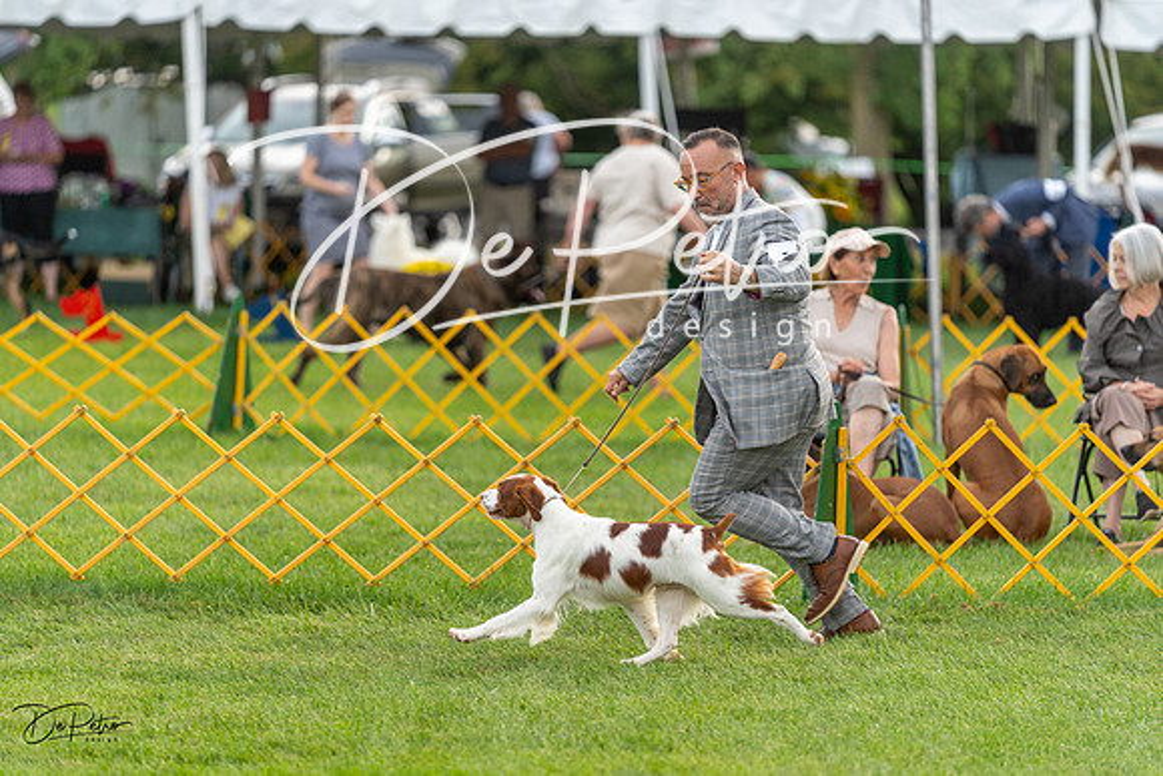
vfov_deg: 6.9
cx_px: 582
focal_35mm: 200
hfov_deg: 10.3
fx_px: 6462
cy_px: 388
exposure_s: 1/1000
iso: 1000
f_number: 3.2
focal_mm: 200
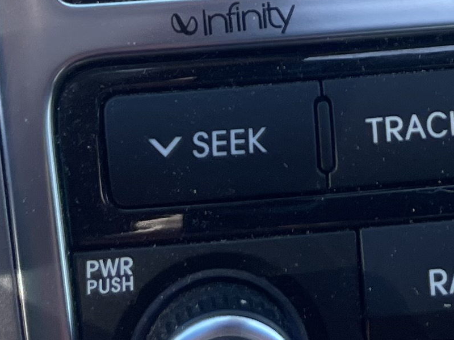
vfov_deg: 10.2
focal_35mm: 126
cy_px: -484
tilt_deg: -24.5
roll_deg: -2.4
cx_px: 455
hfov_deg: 15.4
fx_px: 1653
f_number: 1.6
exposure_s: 1/247
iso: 32
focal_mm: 5.1
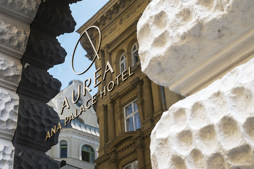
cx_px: 110
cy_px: 94
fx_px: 458
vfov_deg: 20.9
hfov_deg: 30.9
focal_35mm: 65
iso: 400
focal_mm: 52
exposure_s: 1/250
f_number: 6.3
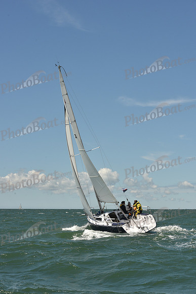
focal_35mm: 70
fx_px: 571
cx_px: 98
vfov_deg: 28.8
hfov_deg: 19.5
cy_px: 147
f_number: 13
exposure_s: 1/800
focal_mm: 70
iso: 320
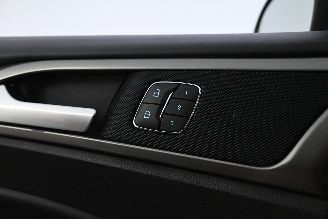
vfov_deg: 42.6
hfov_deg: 60.7
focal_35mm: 31
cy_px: 110
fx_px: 280
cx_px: 164
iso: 3200
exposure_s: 1/80
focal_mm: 20.5
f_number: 4.5
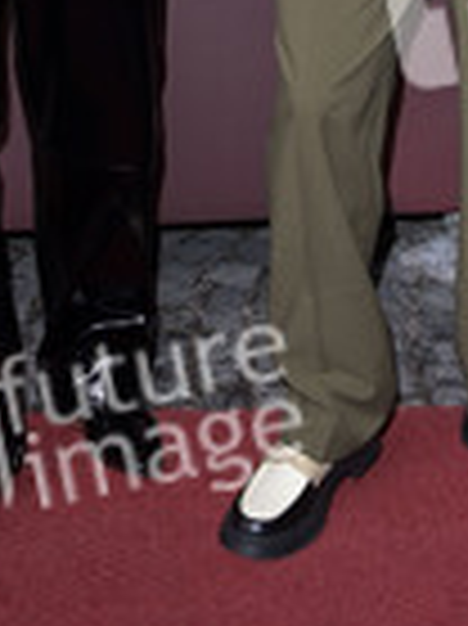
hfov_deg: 14.1
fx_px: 1896
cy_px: -243
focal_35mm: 105
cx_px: 202
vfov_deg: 17.3
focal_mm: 38
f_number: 5.6
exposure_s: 1/250
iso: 640
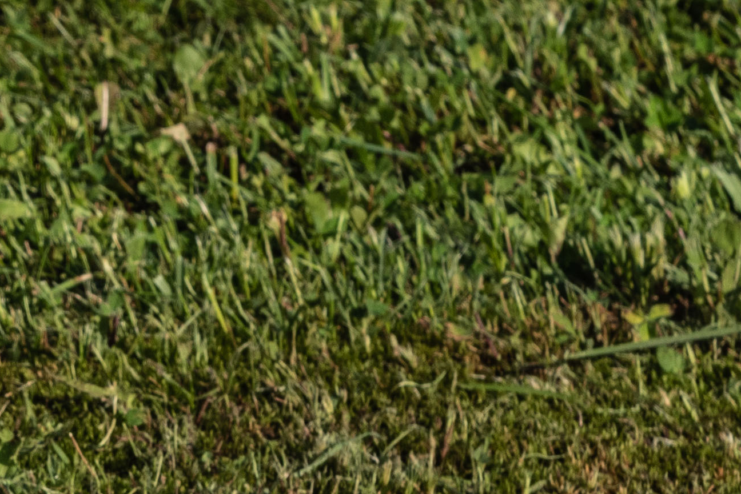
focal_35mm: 441
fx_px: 9080
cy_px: 233
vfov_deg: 3.1
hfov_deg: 4.6
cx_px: -706
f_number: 10
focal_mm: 95
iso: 200
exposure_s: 1/400
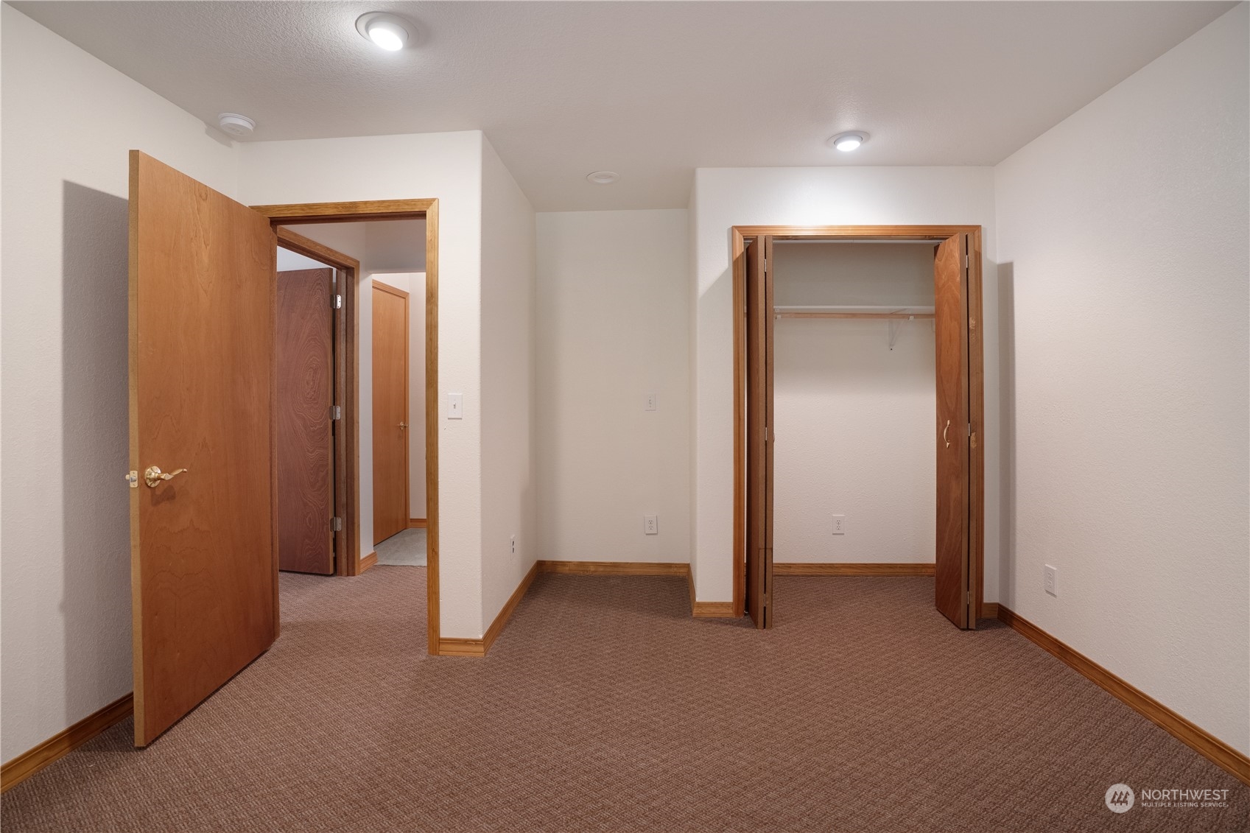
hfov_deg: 96.7
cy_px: 416
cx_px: 625
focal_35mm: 16
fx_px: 555
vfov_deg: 73.7
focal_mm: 16
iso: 5000
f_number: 4
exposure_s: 1/30
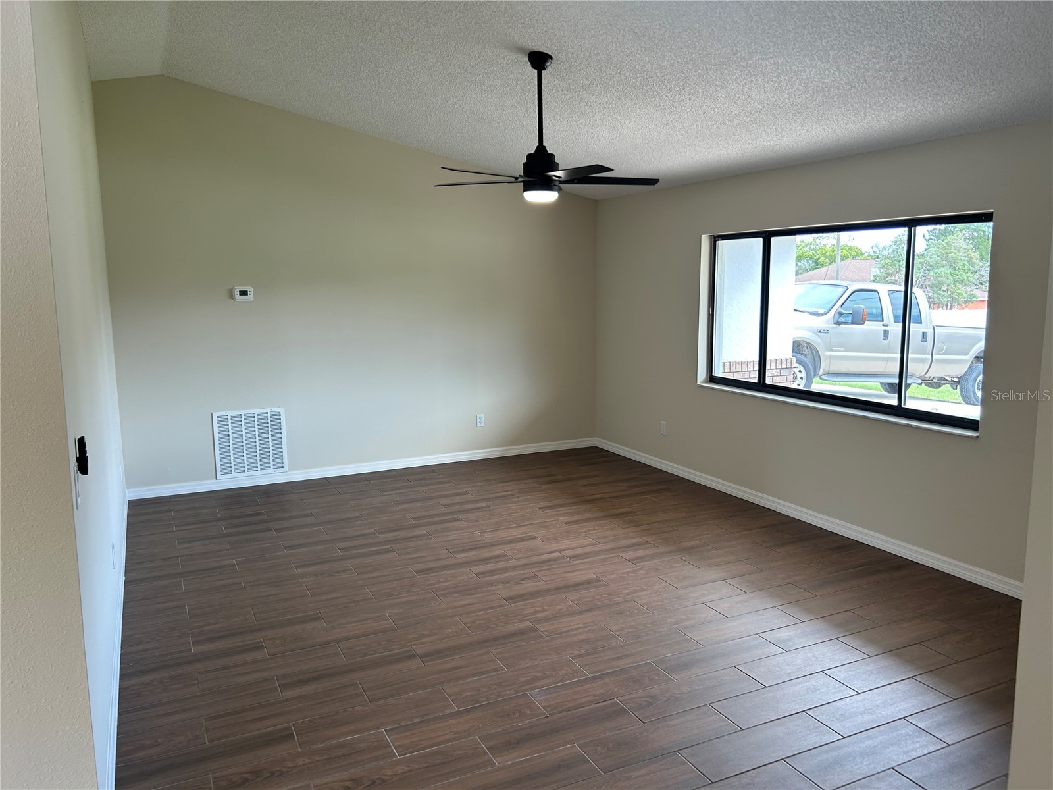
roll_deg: +1.3
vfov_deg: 53.1
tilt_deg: -7.7
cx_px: 526
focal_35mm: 26
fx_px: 791
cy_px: 395
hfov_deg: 67.3
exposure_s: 1/135
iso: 64
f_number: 1.5
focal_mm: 5.7
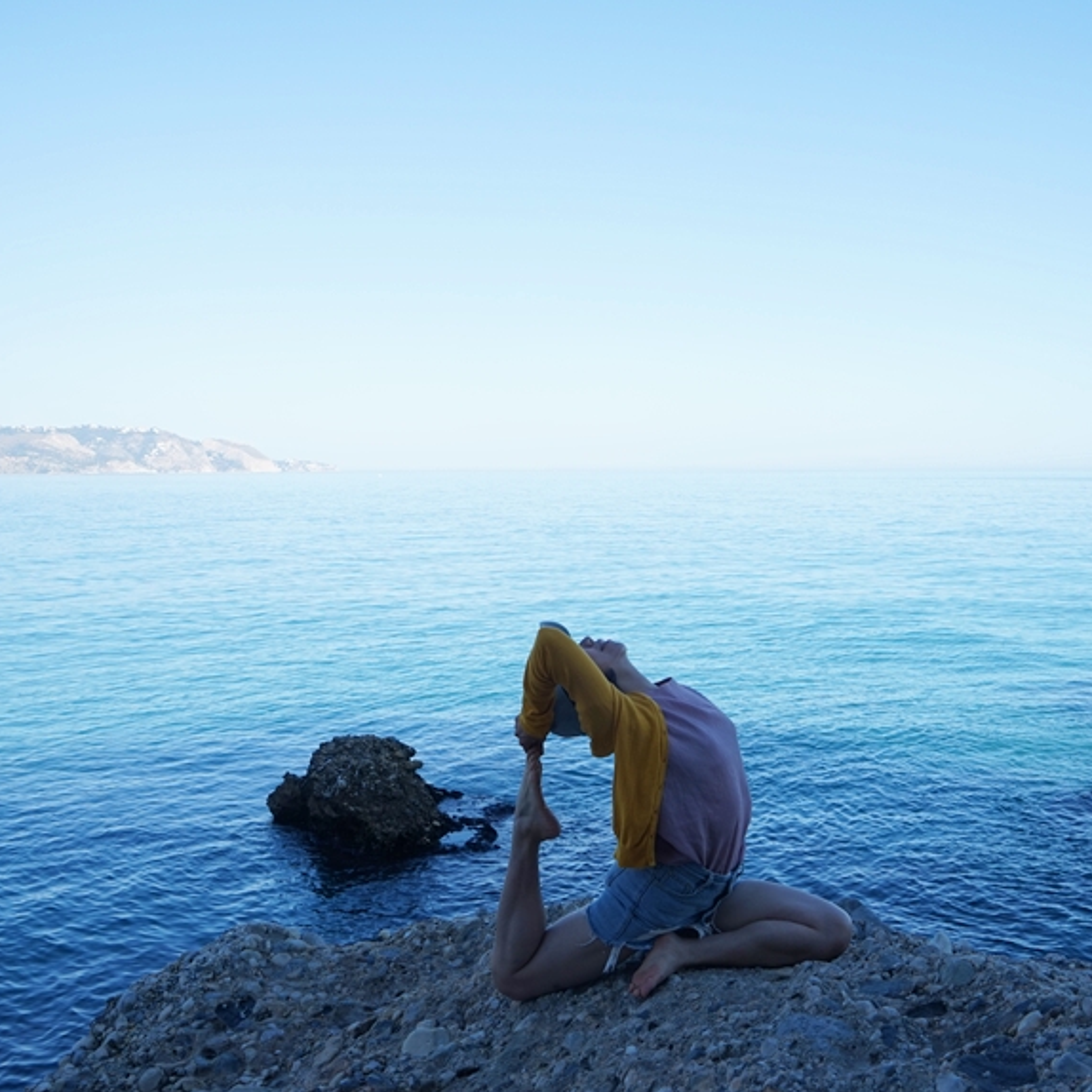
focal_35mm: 37
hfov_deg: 44.7
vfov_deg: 44.8
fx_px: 1321
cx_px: 641
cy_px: 471
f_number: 9
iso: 100
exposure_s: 1/160
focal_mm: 25
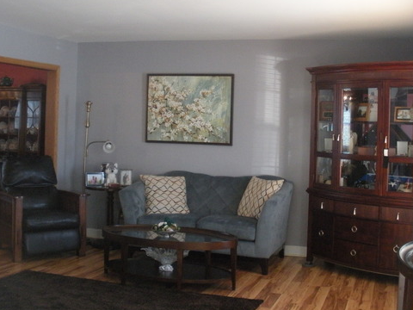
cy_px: 127
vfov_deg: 30.2
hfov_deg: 39.5
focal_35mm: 48
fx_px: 573
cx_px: 240
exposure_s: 1/44
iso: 400
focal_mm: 6.3
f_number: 3.5
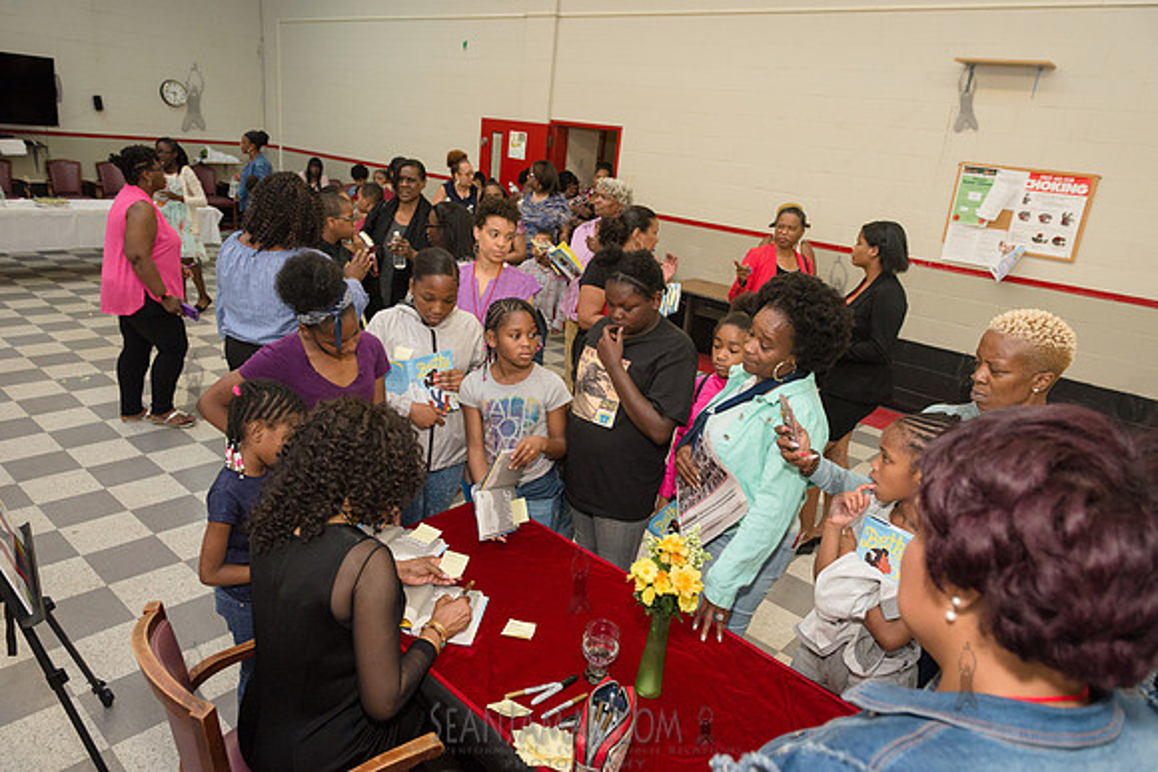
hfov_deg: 73.7
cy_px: 386
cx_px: 579
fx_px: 772
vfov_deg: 53.2
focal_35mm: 24
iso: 2000
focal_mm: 24
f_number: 4.5
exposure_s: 1/500
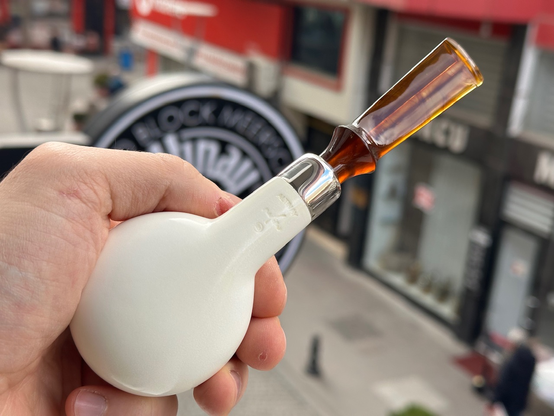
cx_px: 277
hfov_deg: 39.7
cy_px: 208
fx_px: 768
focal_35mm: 48
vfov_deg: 30.3
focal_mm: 6.86
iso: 64
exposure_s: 1/594
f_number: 1.78
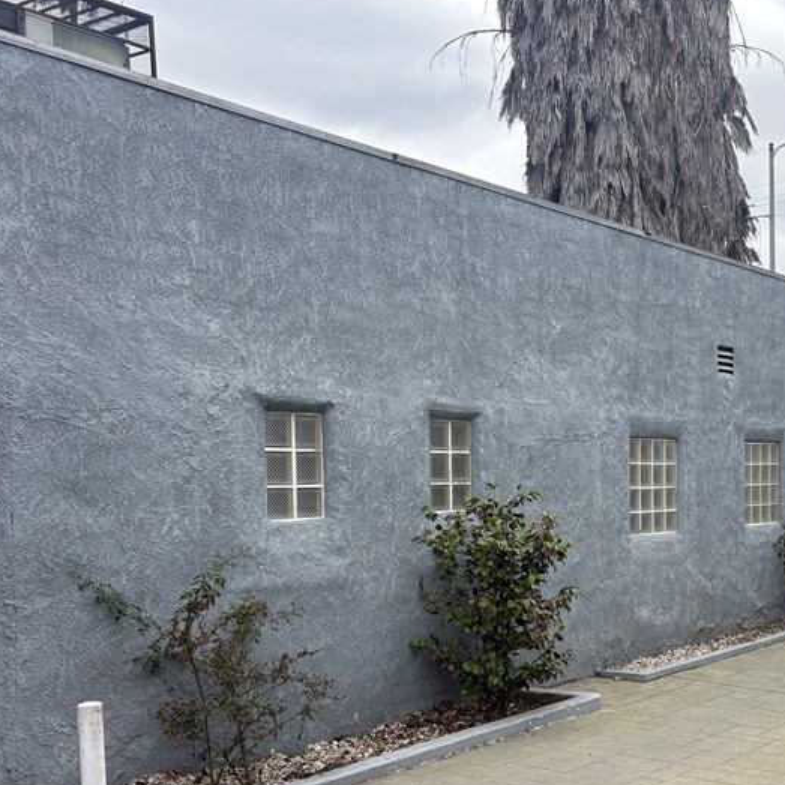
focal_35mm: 45
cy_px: 518
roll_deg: +0.7
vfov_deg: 37.2
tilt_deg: -3.4
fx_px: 1155
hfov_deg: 36.4
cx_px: 615
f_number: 1.6
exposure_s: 1/2985
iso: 64
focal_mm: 5.96
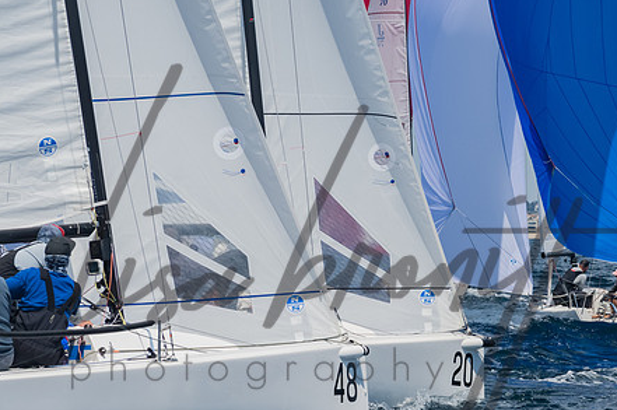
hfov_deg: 7.0
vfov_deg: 4.6
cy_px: 263
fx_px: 5067
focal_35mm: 296
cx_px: 382
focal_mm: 150
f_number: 14
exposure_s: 1/1000
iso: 640
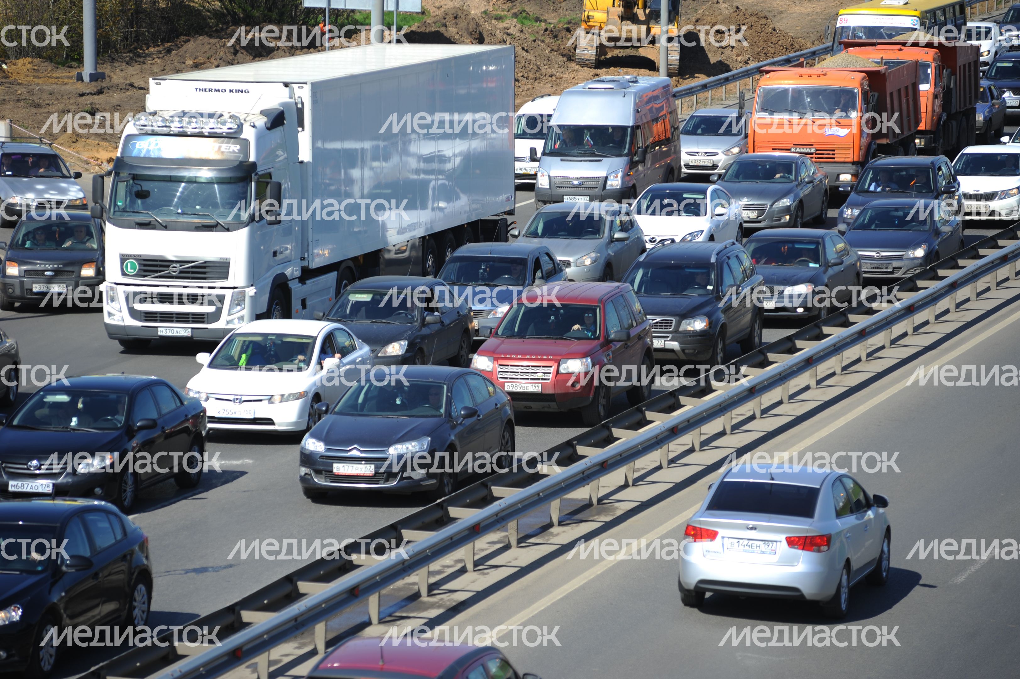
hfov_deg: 10.3
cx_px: 510
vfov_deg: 6.9
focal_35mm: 200
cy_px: 340
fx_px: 5663
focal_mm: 200
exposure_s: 1/500
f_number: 5.6
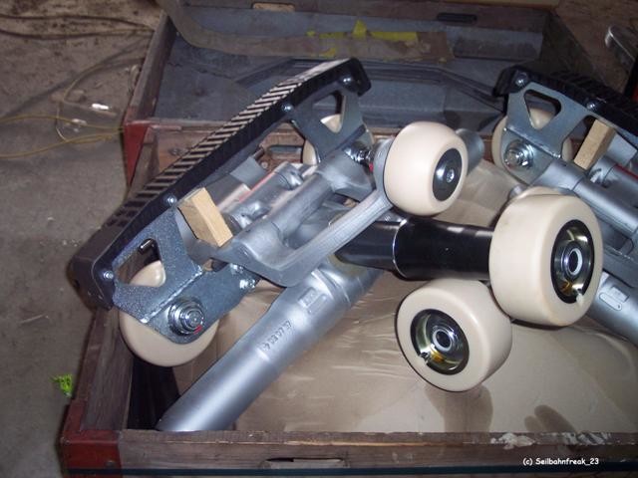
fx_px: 700
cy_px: 239
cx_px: 319
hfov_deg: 49.0
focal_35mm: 38
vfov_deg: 37.7
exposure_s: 1/30
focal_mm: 8
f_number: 2.8
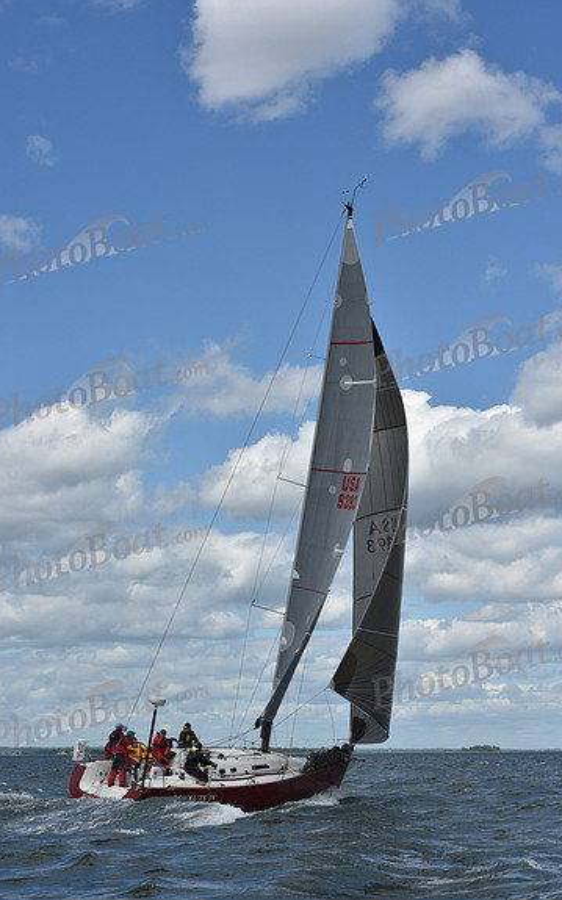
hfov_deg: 18.1
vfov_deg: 28.6
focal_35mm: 72
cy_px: 451
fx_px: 1766
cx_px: 290
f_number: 9
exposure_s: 1/1250
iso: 320
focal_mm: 70
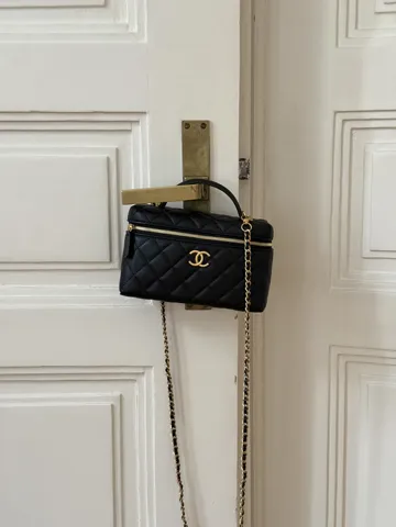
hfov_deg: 30.3
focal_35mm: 48
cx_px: 198
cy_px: 264
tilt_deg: -9.6
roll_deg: +0.6
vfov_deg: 39.7
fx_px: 732
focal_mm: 6.76
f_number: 1.78
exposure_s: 1/40
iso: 500
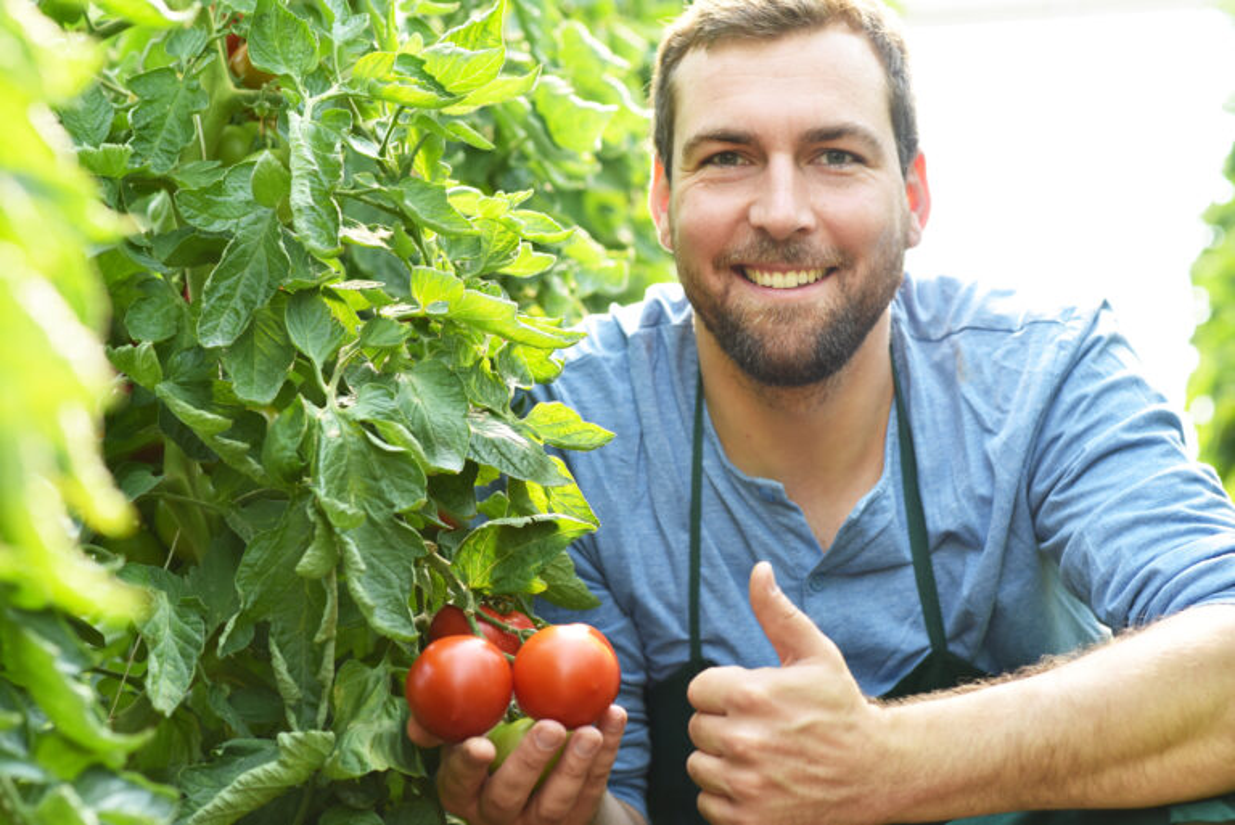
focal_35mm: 85
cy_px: 412
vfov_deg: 16.1
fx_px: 2917
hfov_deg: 23.9
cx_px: 618
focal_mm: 85
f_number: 3.5
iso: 800
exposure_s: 1/800
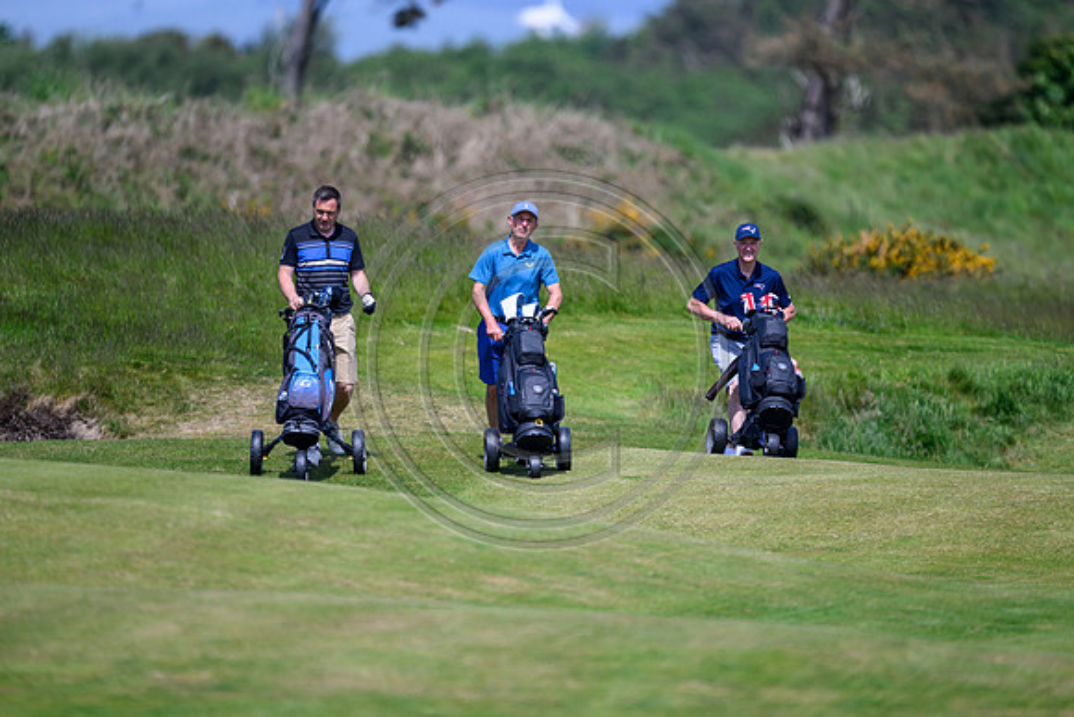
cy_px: 358
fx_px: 16710
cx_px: 537
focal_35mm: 560
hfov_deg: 3.7
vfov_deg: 2.5
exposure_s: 1/4000
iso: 500
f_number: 4.5
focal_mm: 560
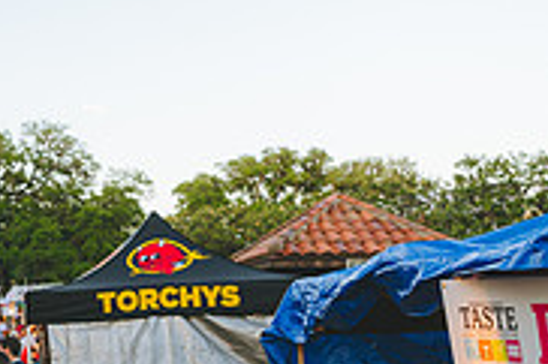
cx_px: -139
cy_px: 230
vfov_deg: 17.2
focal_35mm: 79
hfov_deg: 23.2
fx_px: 1201
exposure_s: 1/160
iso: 90
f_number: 3.5
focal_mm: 24
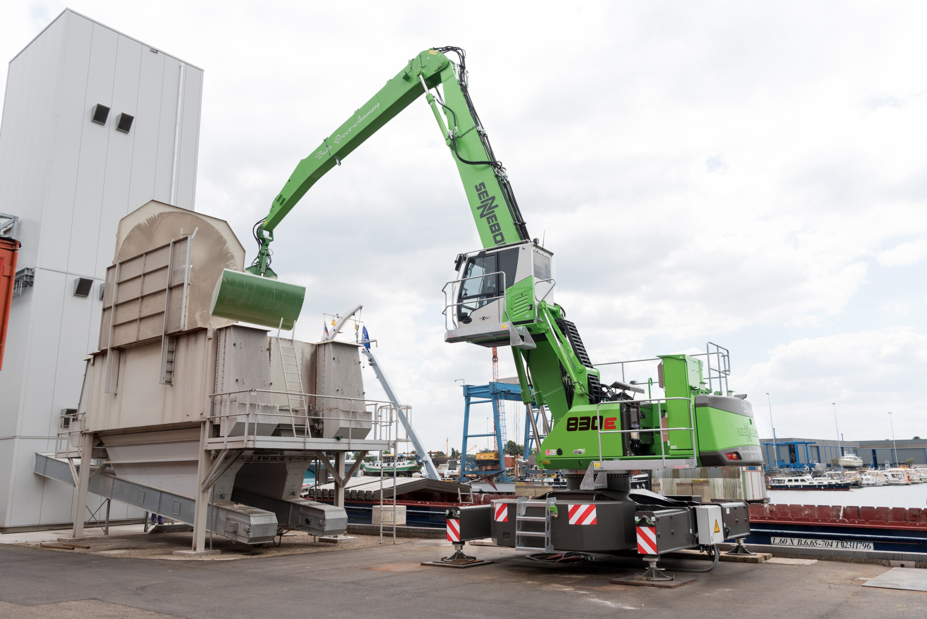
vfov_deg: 45.0
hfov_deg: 63.6
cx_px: 464
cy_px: 310
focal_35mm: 29
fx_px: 747
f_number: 9
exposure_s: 1/160
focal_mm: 29
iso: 100
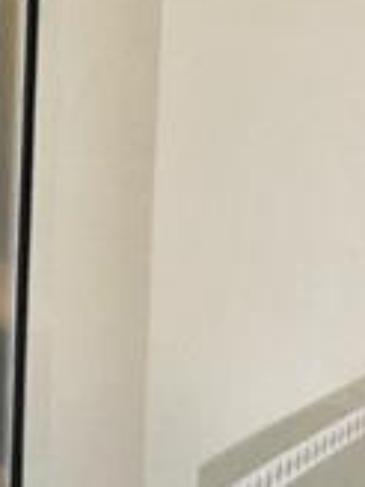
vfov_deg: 15.0
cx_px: -226
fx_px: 1842
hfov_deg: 10.8
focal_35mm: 131
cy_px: 359
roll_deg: -0.4
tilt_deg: -8.0
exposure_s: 1/40
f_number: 1.8
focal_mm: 3.99
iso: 20
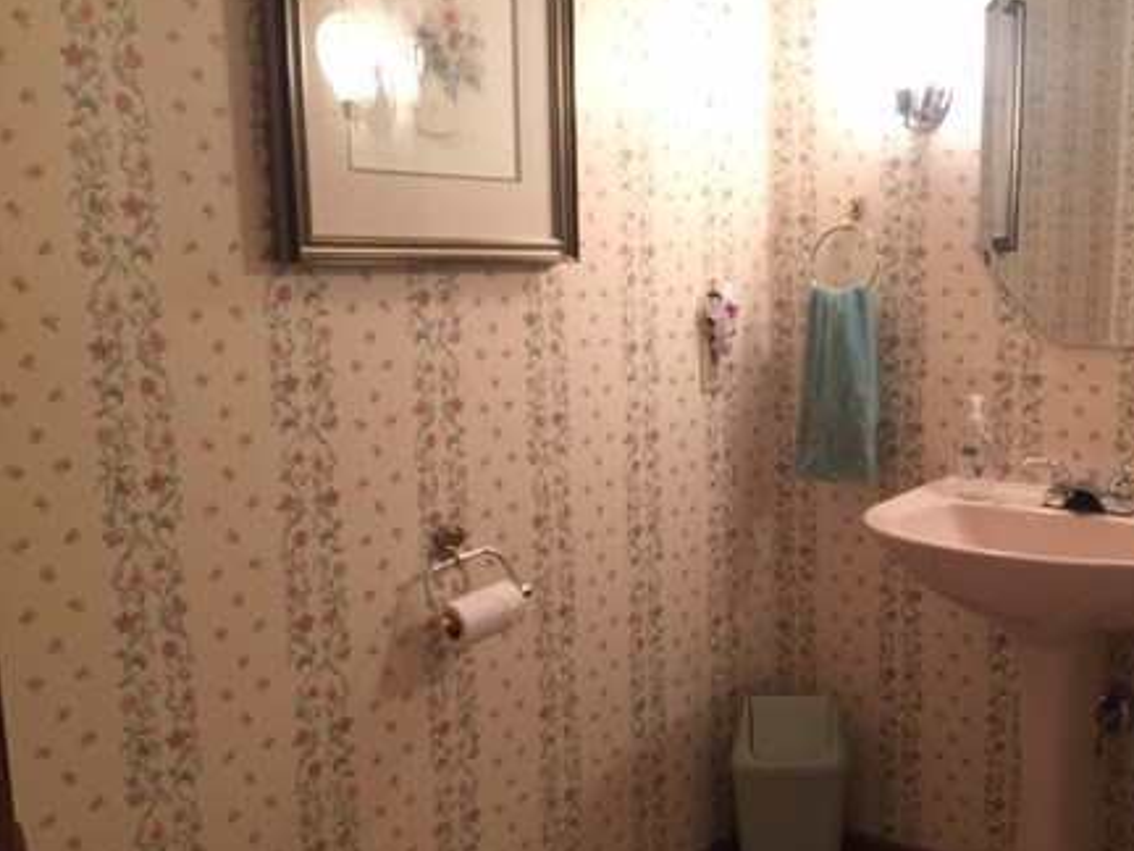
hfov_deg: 42.6
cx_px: 837
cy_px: 528
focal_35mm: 43
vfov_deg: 33.4
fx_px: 1409
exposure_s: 1/30
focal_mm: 4.15
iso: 50
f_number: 2.2
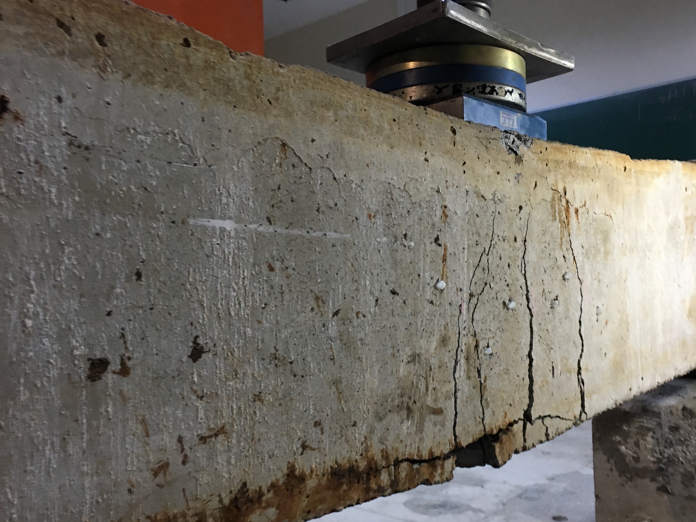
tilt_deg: +1.4
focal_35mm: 33
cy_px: 289
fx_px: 663
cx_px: 388
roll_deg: +3.6
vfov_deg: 42.9
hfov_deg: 55.2
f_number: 2.2
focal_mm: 4.15
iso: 160
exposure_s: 1/33
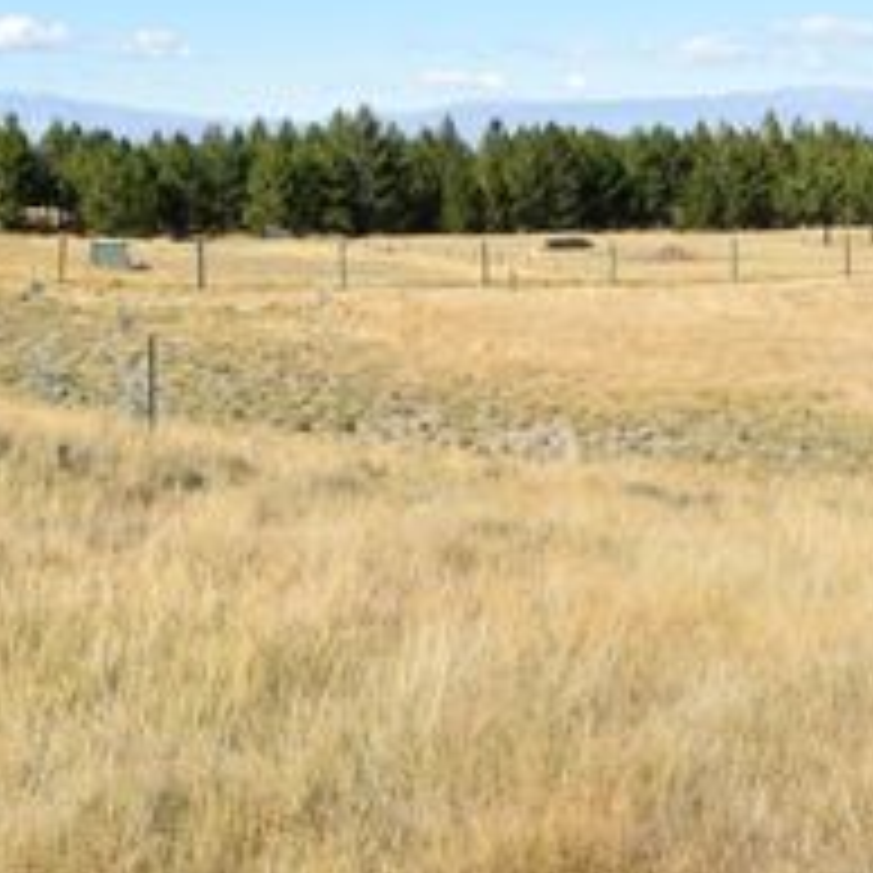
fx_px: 2111
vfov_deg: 23.4
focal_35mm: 74
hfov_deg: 22.1
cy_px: 430
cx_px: 958
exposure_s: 1/400
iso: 200
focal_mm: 24
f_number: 10
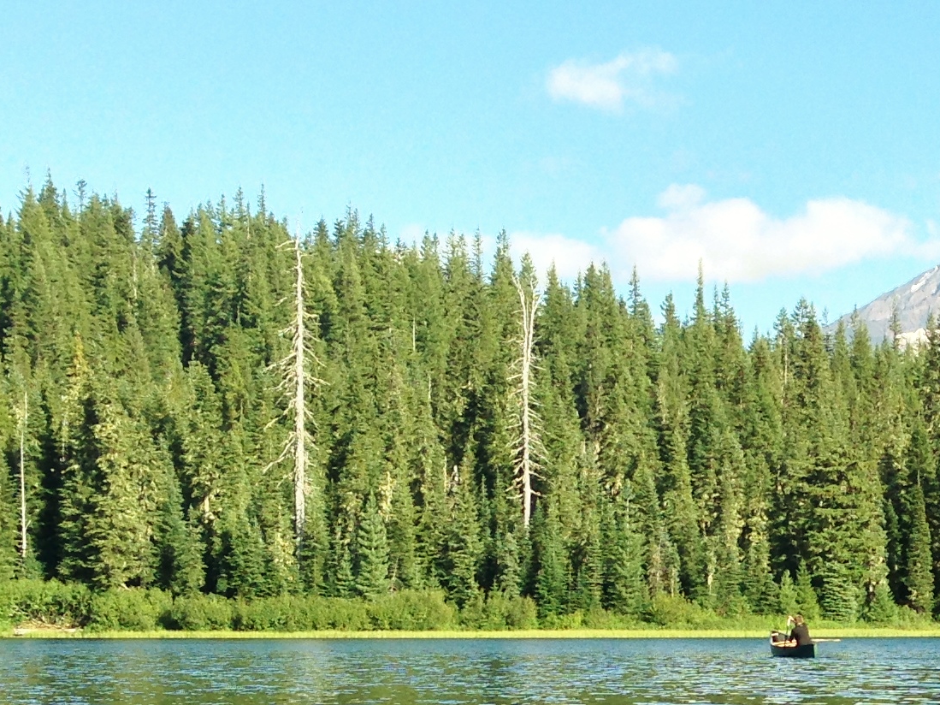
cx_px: 884
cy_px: 760
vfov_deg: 14.8
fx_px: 2661
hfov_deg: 19.6
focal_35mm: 98
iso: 50
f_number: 2.4
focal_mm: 4.13
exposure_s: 1/742
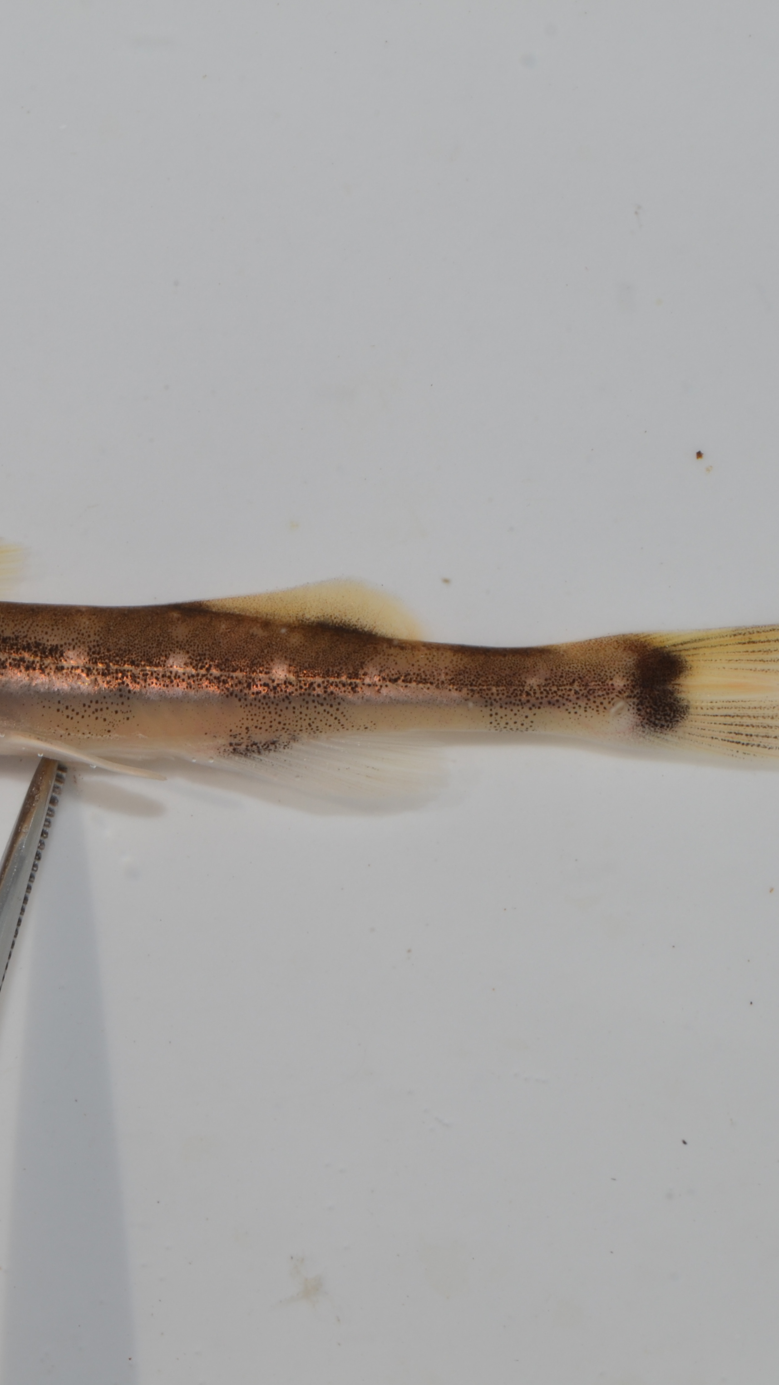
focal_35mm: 107
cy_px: 693
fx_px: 3922
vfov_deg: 20.0
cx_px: 73
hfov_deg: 11.3
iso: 100
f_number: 20
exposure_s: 1/160
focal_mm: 45
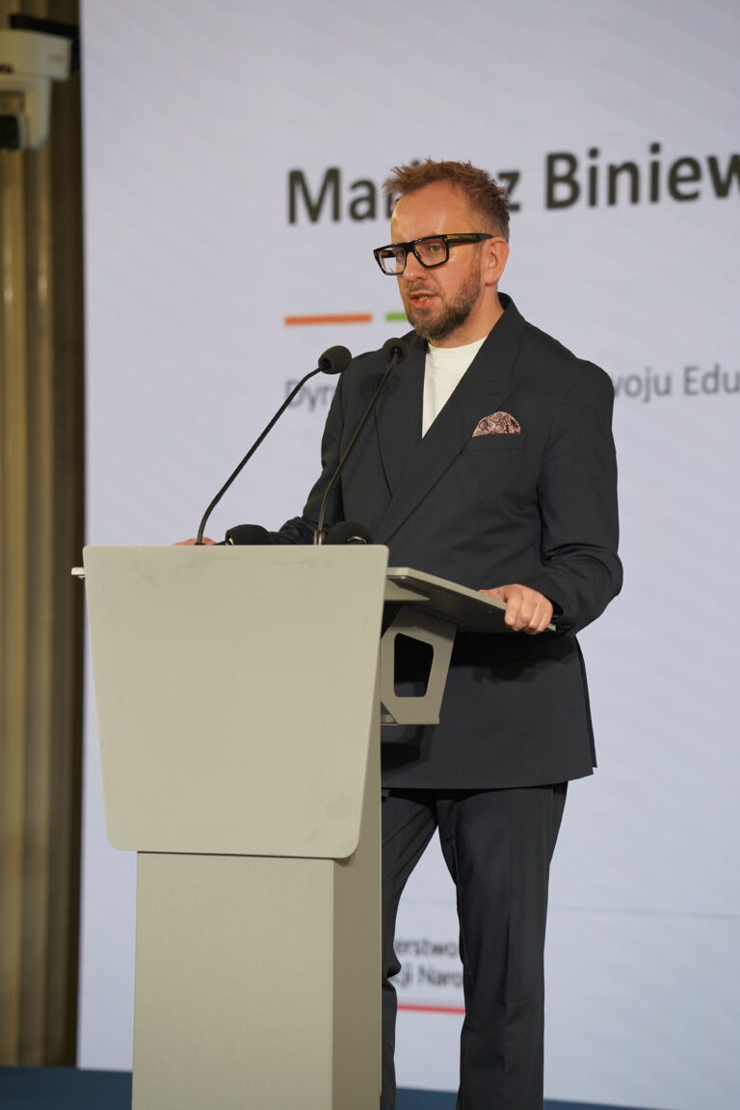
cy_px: 555
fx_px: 4477
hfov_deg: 9.4
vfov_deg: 14.1
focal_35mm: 145
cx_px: 370
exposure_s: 1/160
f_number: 4
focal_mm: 145.2
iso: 800
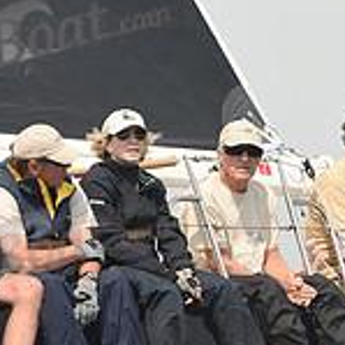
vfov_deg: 1.8
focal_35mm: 960
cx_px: 292
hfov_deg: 1.8
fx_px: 10825
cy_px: 348
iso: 250
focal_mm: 290
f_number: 5.6
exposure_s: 1/800
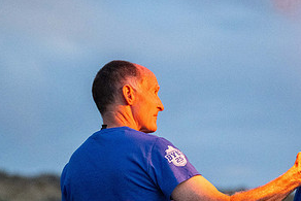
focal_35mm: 179
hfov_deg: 11.5
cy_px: 135
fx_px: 1497
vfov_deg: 7.7
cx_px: 226
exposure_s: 1/250
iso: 8000
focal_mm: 82
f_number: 2.8
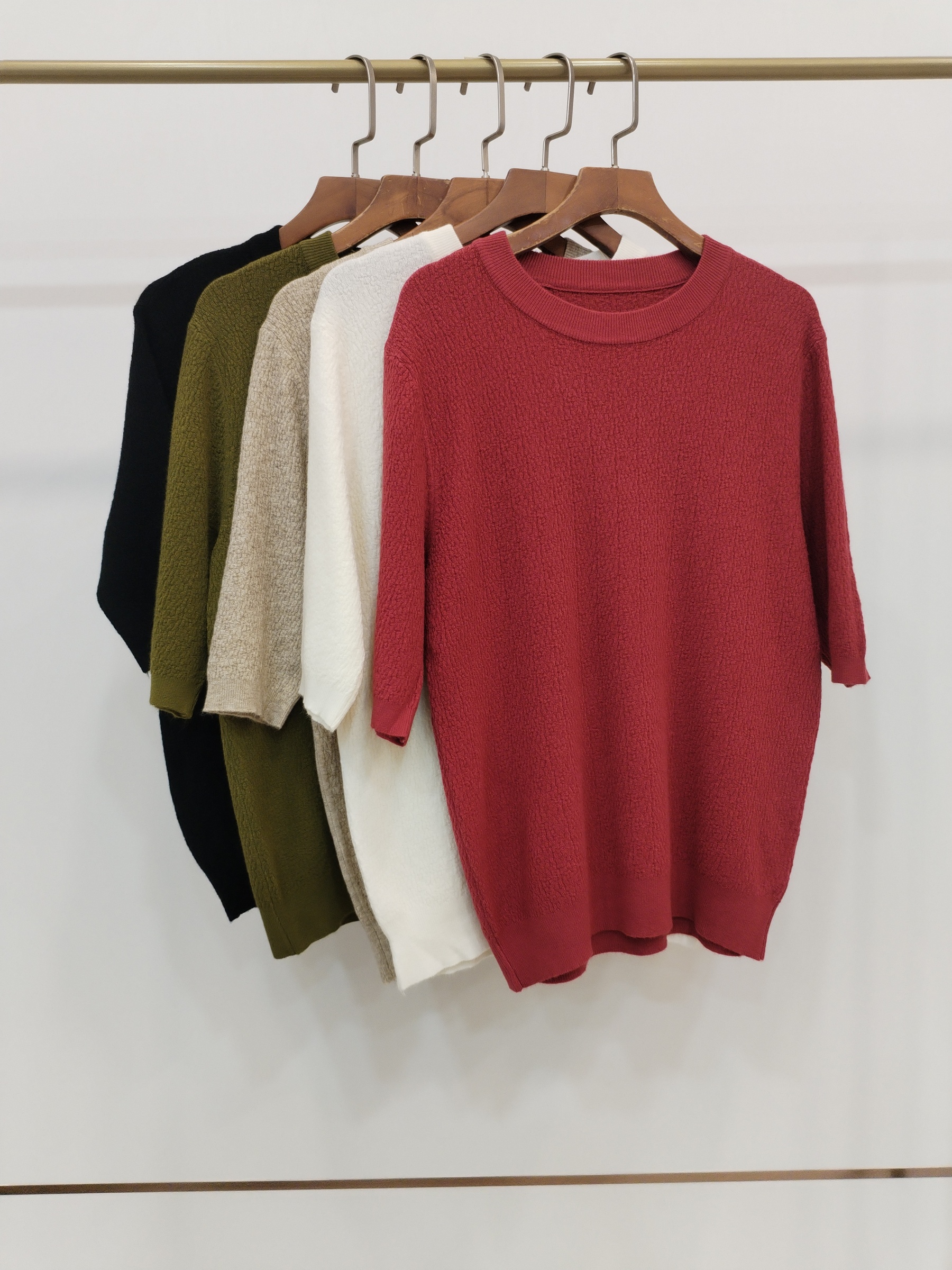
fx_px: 1063
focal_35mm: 29
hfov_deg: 48.2
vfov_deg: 61.7
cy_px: 635
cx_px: 476
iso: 389
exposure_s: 1/60
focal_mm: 4.75
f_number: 1.8
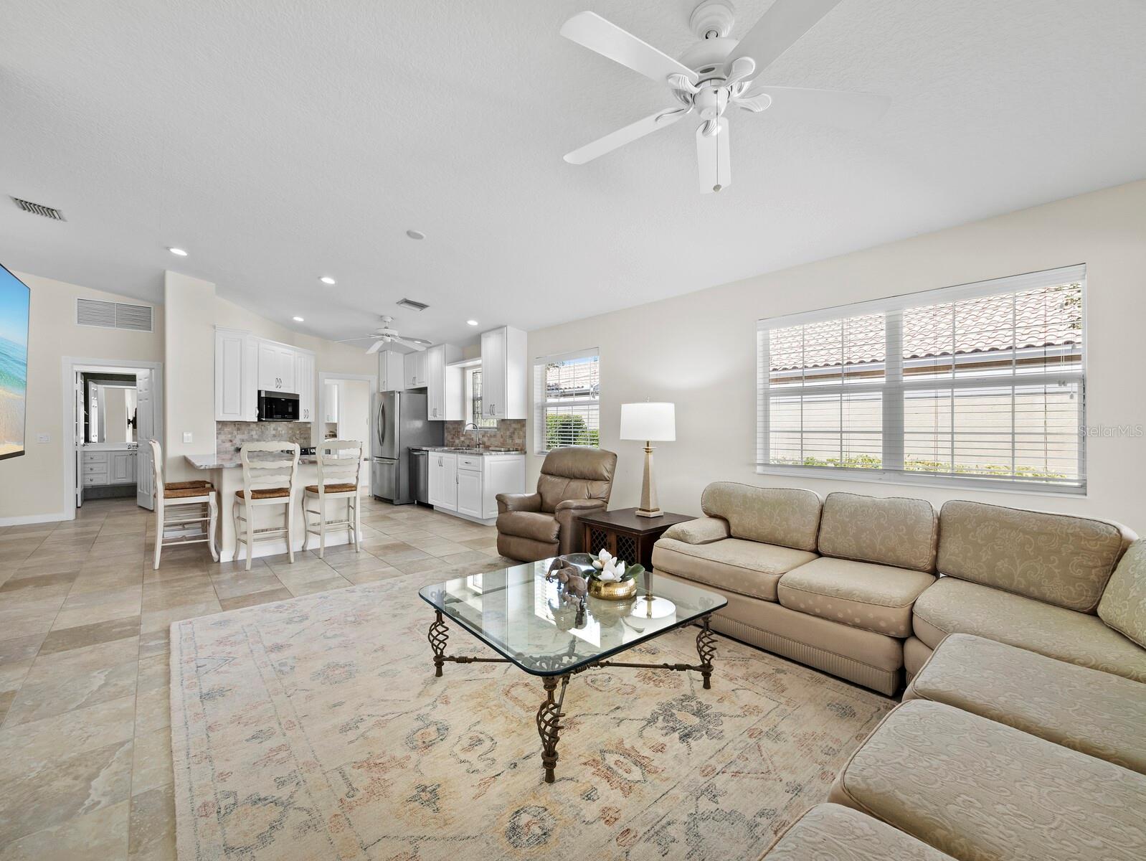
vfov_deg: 85.7
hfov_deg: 102.0
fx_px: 464
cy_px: 430
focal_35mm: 14
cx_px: 573
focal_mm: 7
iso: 320
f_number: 10
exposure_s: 1/6
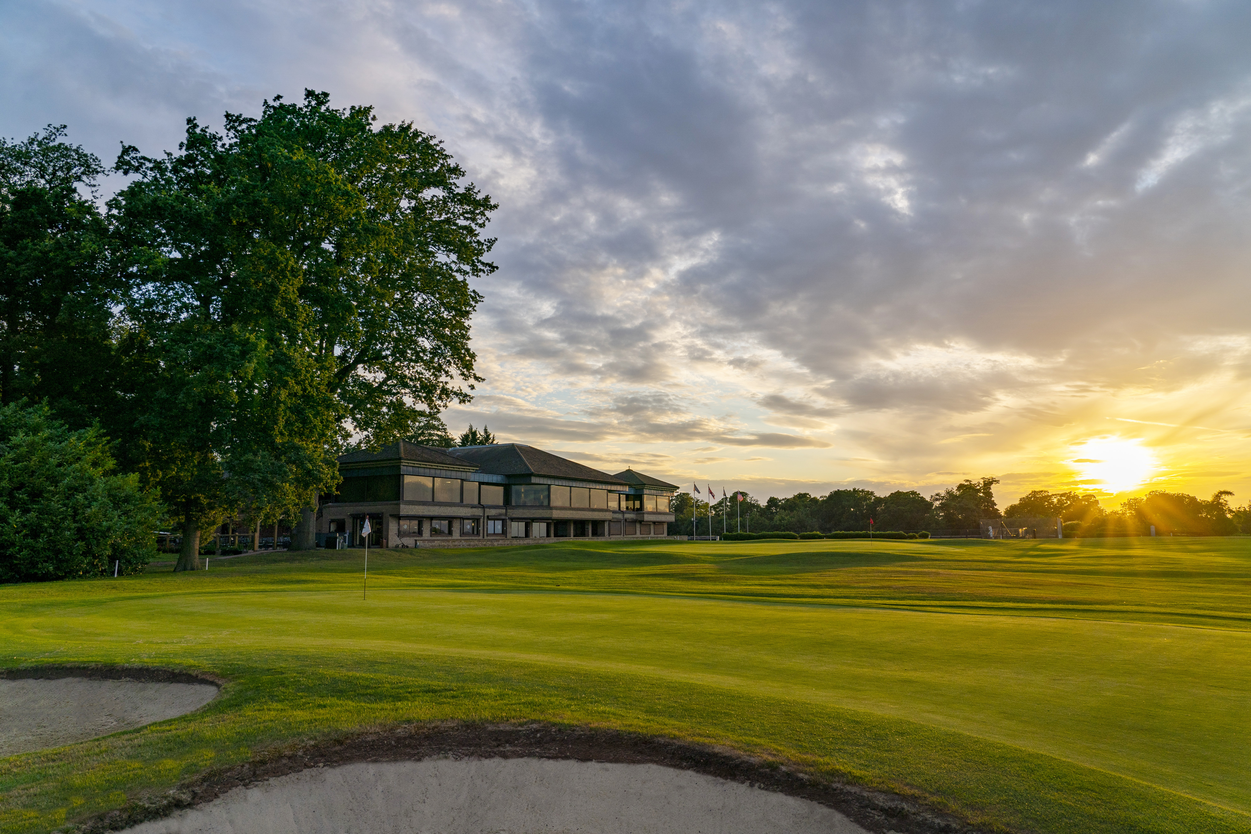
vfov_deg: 53.1
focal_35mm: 24
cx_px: 626
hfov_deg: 73.7
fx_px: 834
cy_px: 417
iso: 200
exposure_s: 1/250
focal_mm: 24
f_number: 8
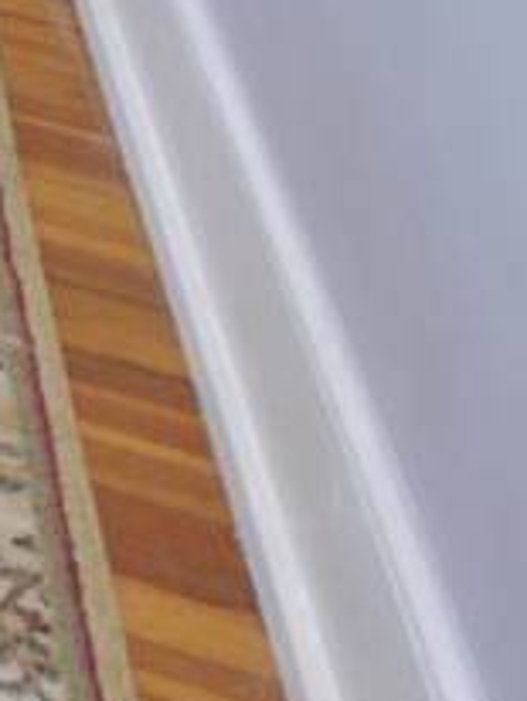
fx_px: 2127
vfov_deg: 14.4
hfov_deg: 8.1
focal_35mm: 105
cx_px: -1595
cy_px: -834
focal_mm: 10
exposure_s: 1/30
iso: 360
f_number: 4
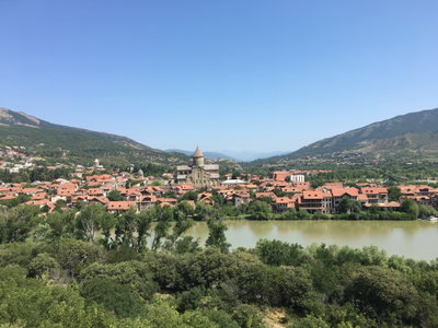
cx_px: 219
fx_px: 367
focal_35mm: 29
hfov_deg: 61.7
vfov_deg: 48.2
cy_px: 164
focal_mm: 4.15
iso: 25
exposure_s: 1/1282
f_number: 2.2
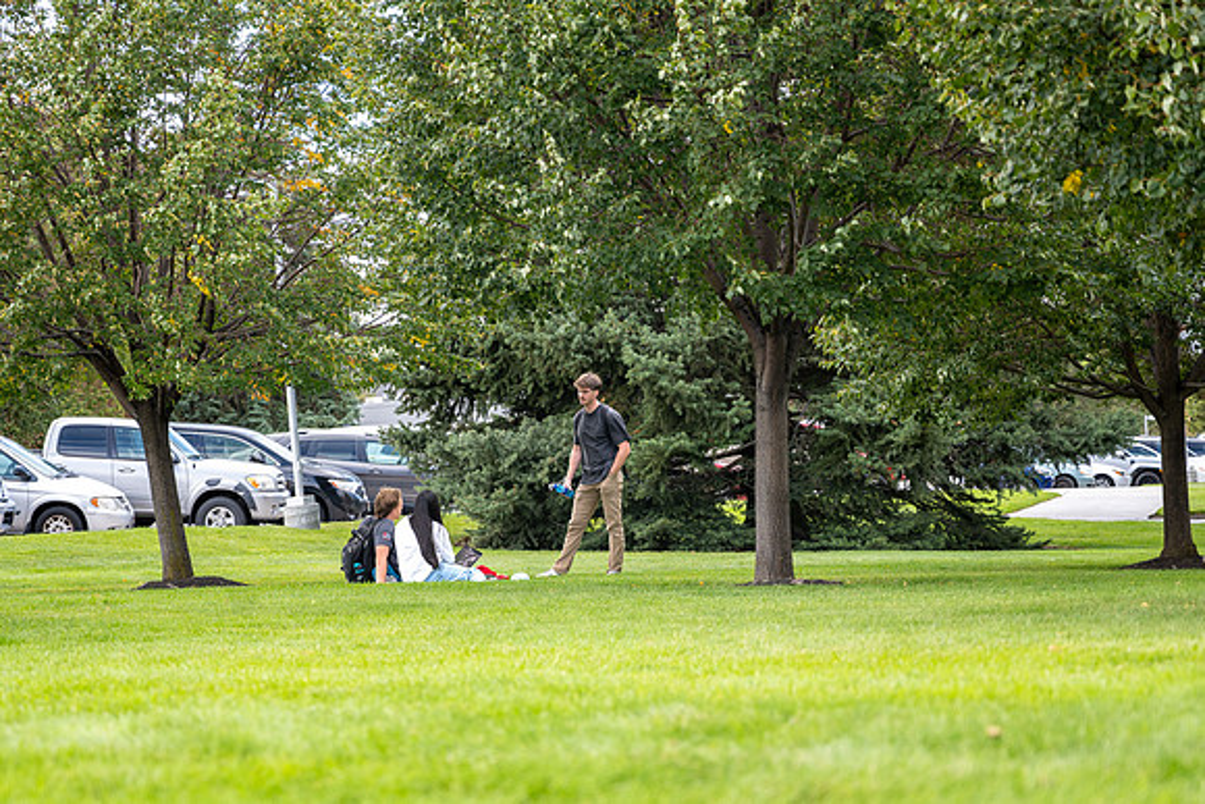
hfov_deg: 23.8
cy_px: 425
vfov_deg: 16.0
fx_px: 2858
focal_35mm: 85
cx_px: 590
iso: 125
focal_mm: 70
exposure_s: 1/160
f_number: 4
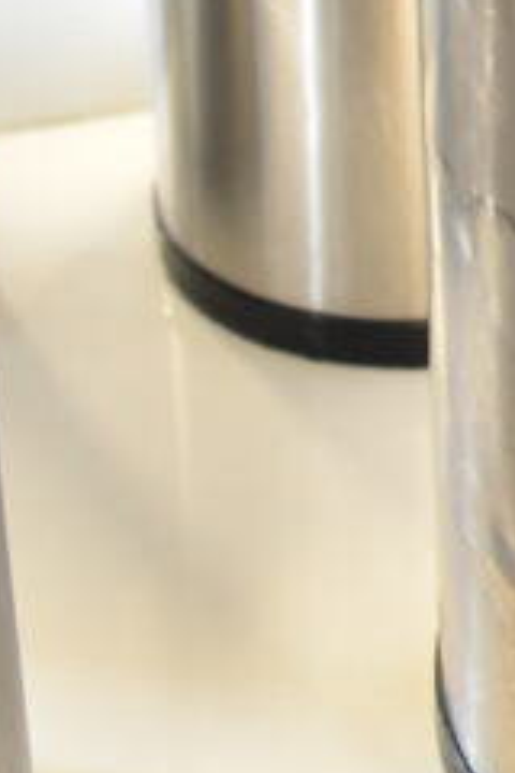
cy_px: -296
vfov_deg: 18.2
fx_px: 2210
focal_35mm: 103
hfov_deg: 12.1
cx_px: 943
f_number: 3.5
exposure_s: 1/40
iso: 1600
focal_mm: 18
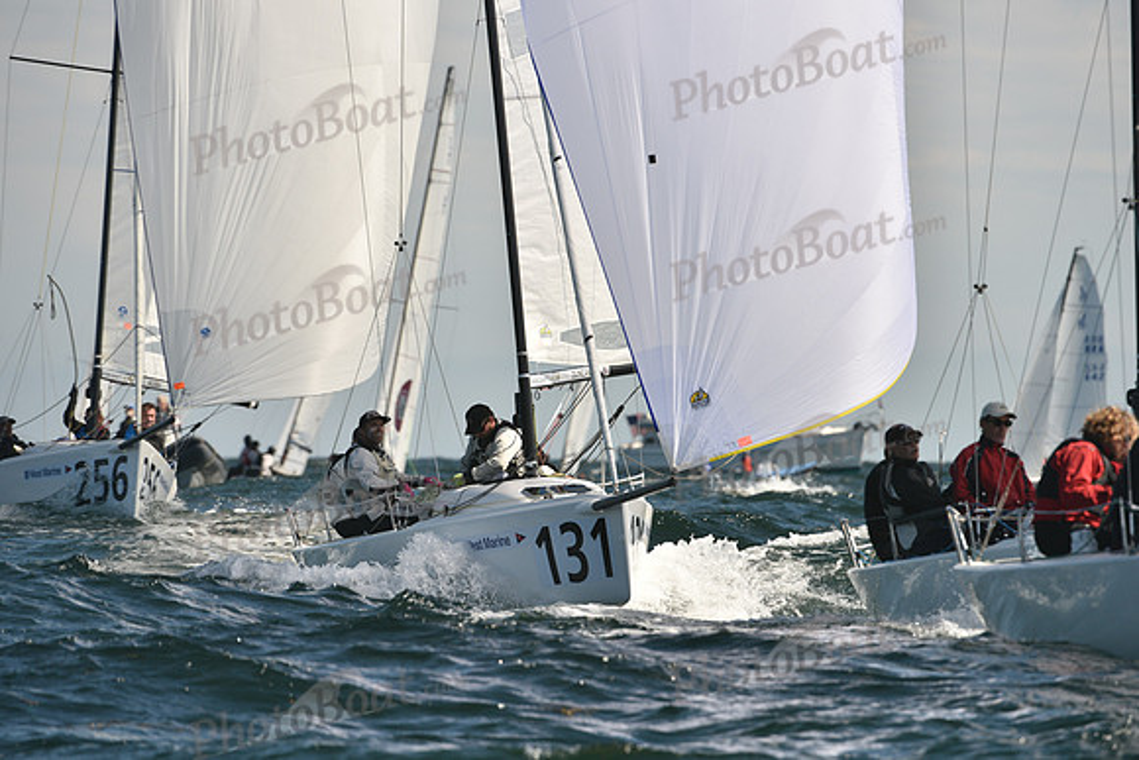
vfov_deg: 3.4
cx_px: 570
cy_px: 380
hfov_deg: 5.2
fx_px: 12658
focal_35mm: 400
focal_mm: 400
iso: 250
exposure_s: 1/1250
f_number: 7.1
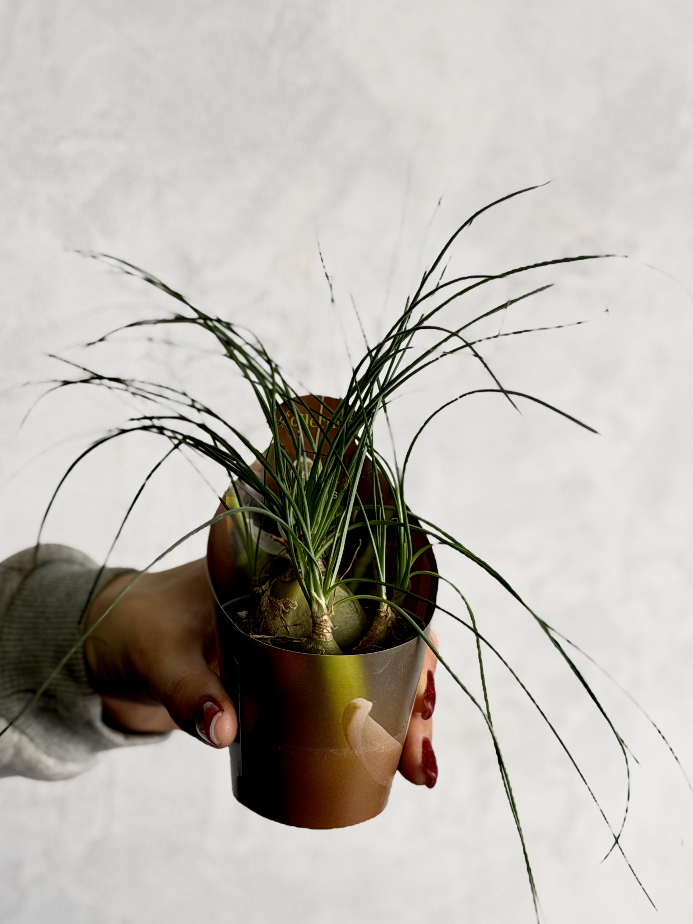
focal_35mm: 77
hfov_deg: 19.1
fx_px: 2055
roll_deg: +2.1
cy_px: 475
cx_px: 223
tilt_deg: -13.9
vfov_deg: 25.3
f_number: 1.78
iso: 64
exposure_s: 1/458
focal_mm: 6.76
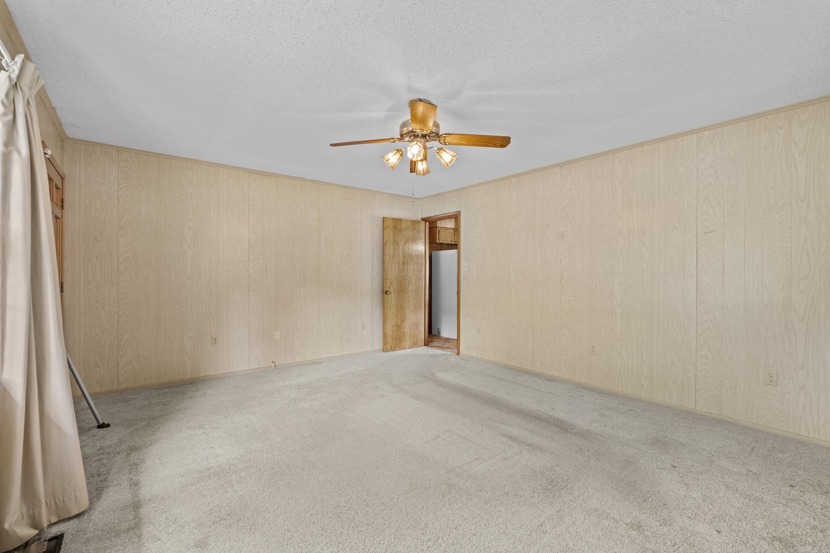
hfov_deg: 100.4
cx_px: 415
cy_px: 276
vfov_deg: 77.3
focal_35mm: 15
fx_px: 346
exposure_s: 1
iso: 400
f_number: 8
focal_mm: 10
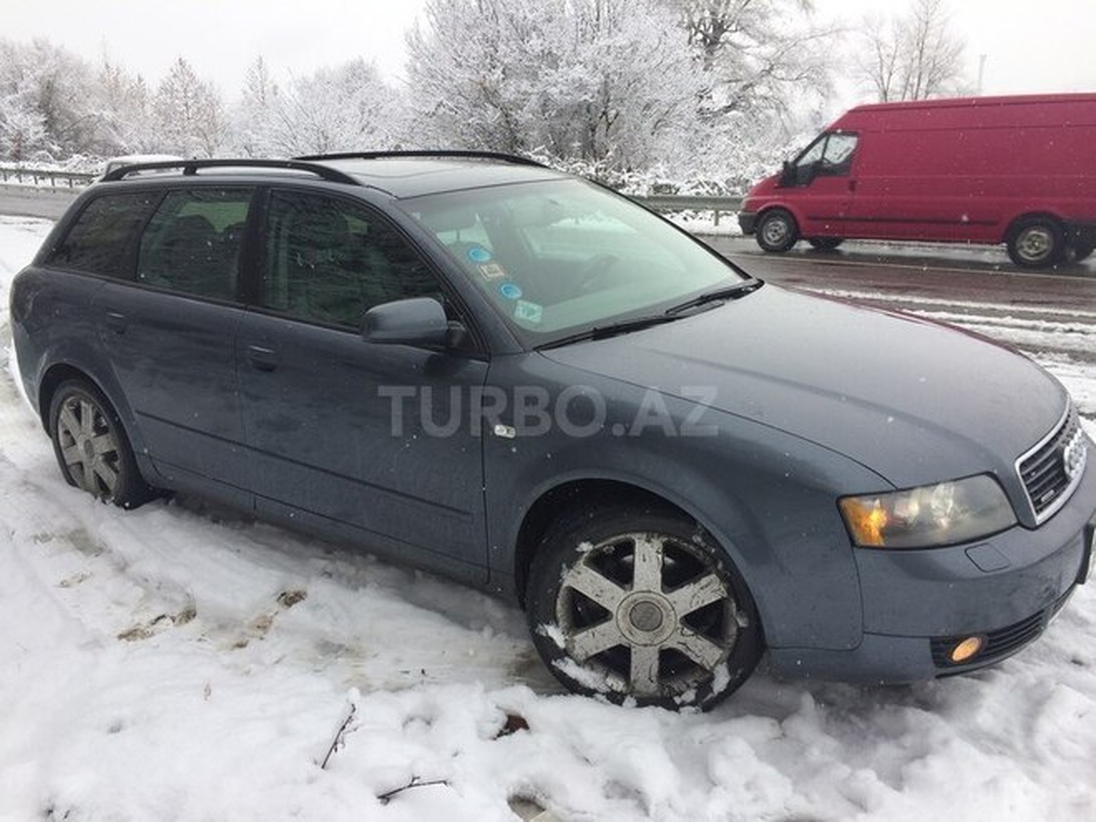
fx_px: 918
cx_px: 548
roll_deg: -0.5
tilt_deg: -14.9
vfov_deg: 48.2
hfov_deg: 61.7
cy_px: 411
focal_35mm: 29
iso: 32
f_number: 2.2
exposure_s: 1/285
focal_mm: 4.15
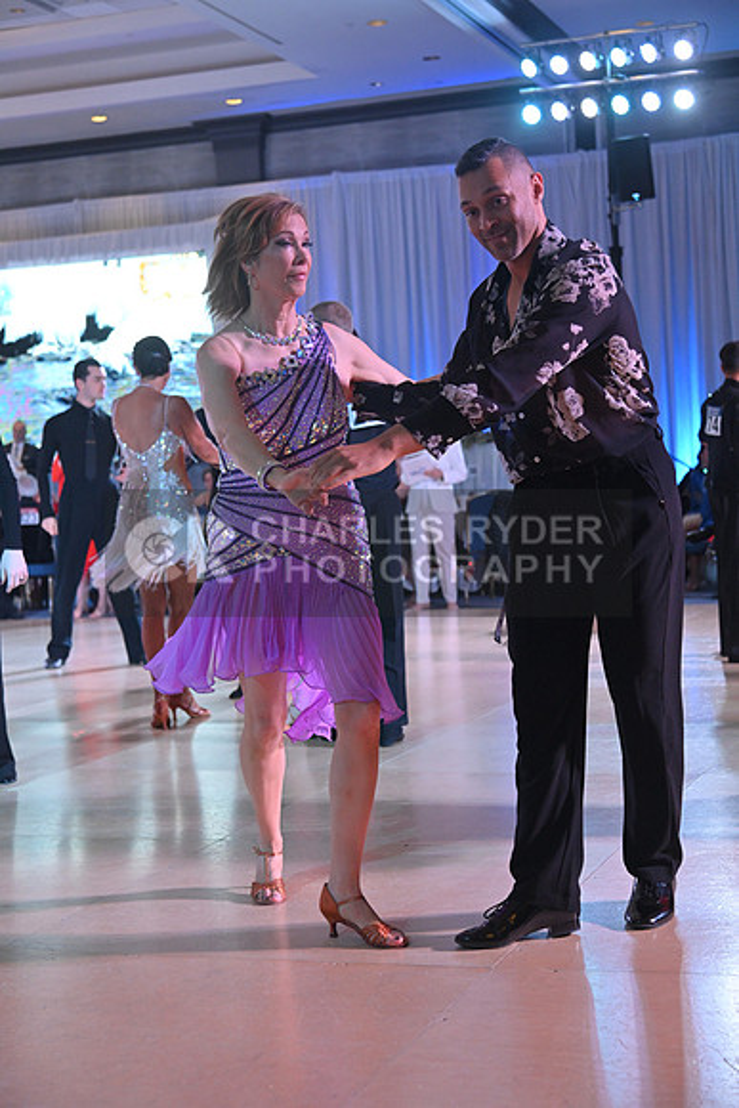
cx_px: 370
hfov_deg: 23.4
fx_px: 1785
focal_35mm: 58
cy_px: 554
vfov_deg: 34.5
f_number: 5
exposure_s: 1/320
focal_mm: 58
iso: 2800
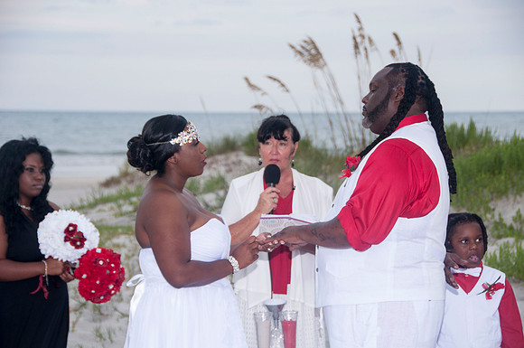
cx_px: 262
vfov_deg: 12.1
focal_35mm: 112
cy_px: 174
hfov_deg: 18.2
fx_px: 1635
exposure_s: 1/125
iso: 200
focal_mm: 75
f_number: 5.6
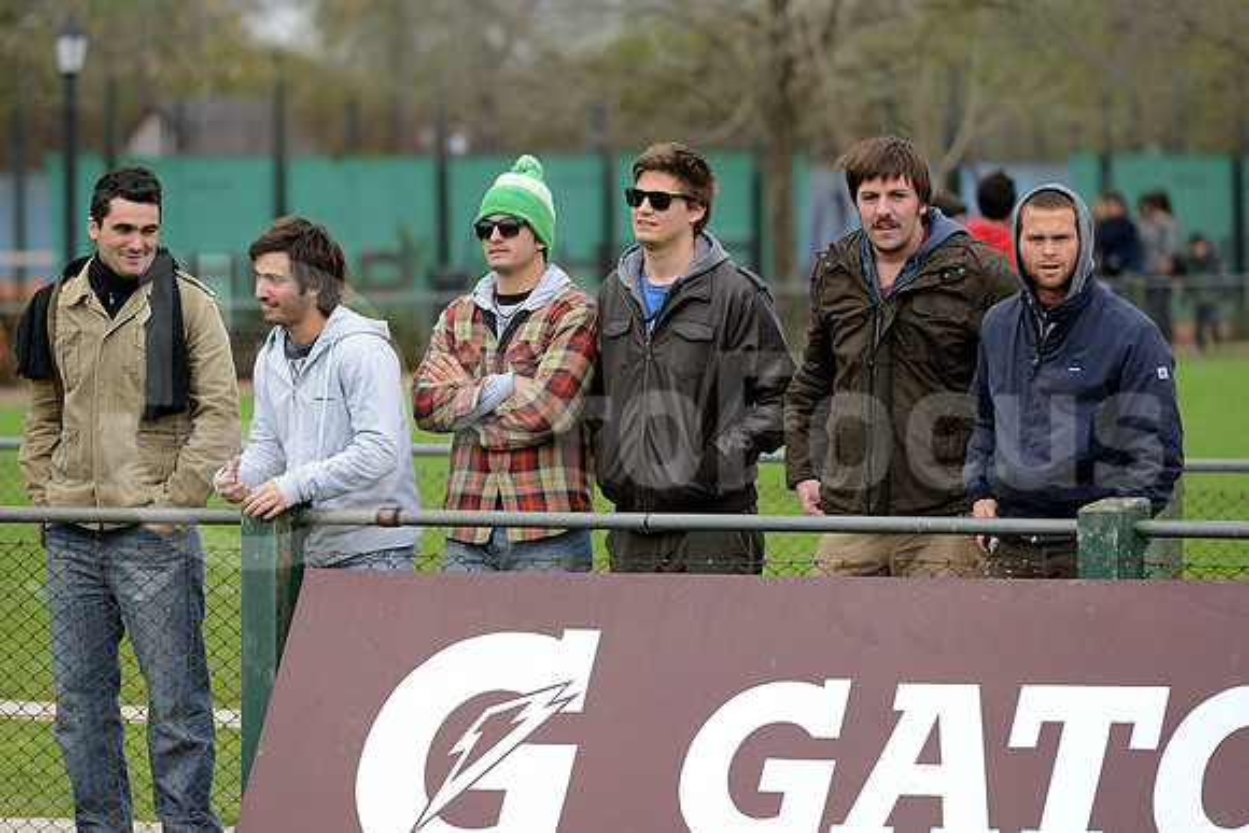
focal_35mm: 200
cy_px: 416
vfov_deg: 6.9
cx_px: 624
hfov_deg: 10.3
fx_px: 6940
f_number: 4
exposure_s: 1/500
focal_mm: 200
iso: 320
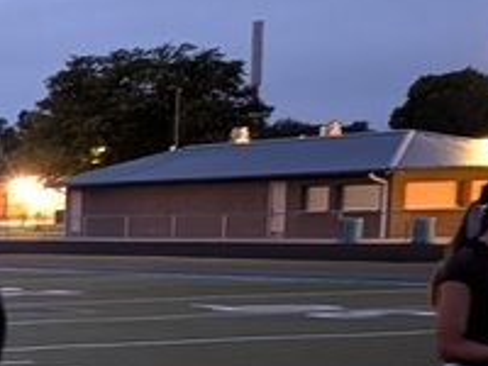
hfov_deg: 12.6
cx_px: -666
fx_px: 1734
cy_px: 455
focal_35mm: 123
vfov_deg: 11.8
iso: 4141
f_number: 1.68
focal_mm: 6.9
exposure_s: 1/14.7
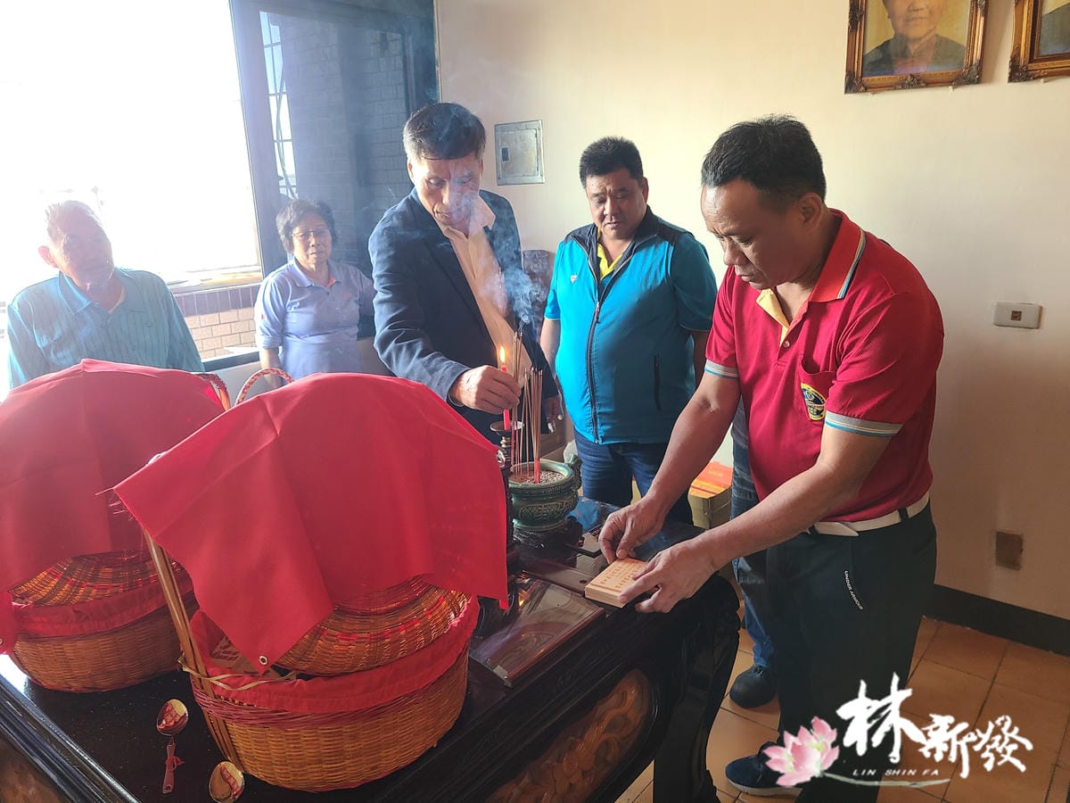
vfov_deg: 53.1
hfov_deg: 67.3
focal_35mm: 26
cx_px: 535
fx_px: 804
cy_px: 402
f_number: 1.8
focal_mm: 5.4
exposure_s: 1/59
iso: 125
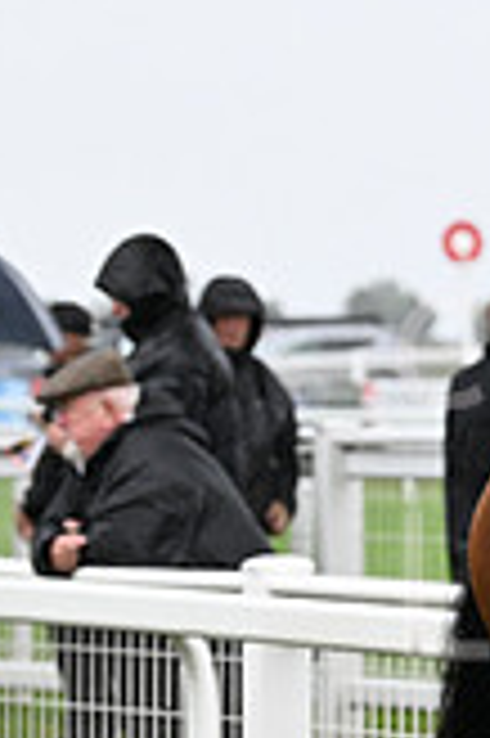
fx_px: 8101
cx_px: 984
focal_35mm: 396
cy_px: 628
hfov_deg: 3.4
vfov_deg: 5.2
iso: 1600
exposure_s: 1/4000
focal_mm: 112
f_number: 5
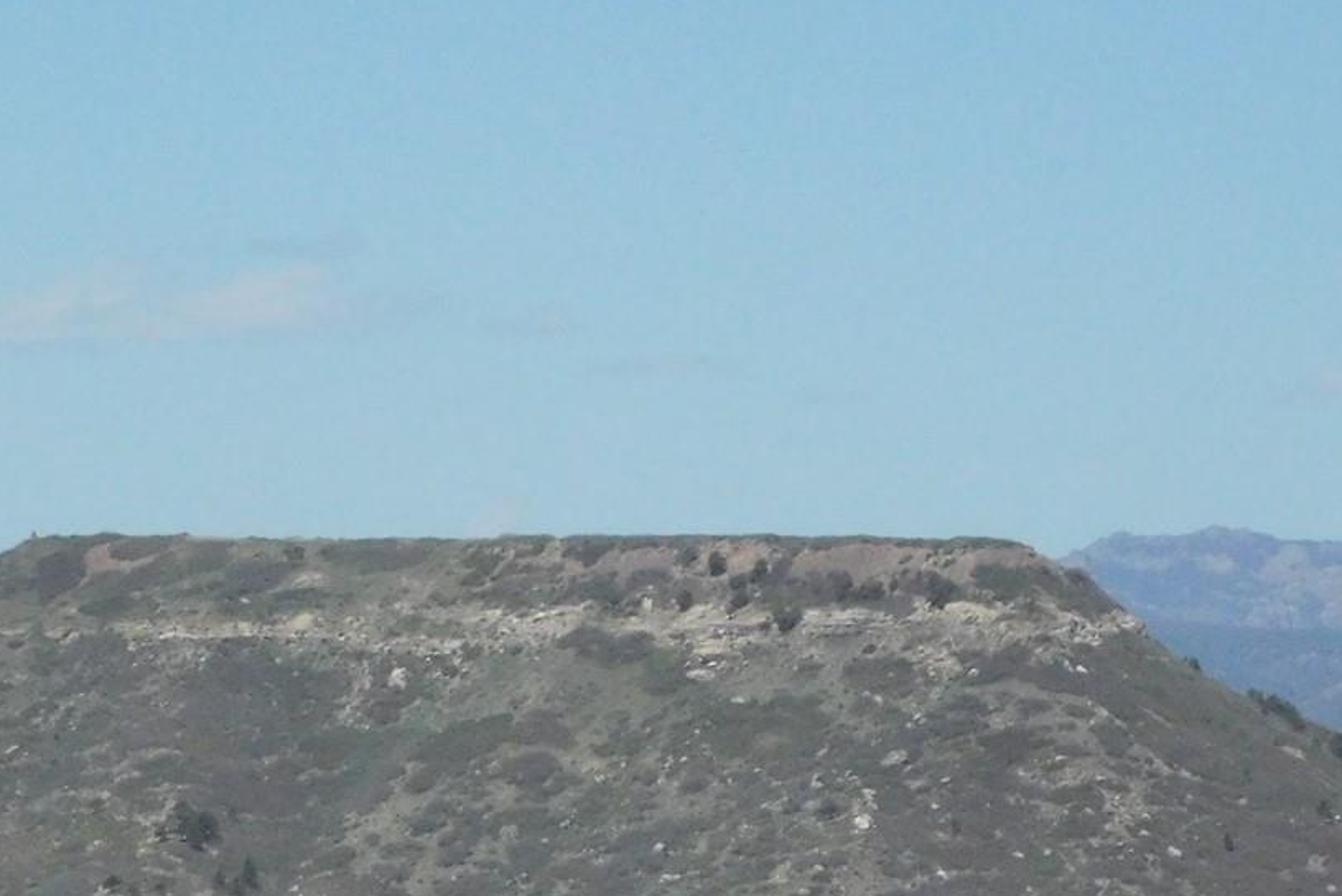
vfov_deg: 4.0
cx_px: 476
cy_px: 904
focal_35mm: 347
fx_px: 12939
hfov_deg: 5.9
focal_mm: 30.1
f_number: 10.6
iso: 800
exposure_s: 1/1250
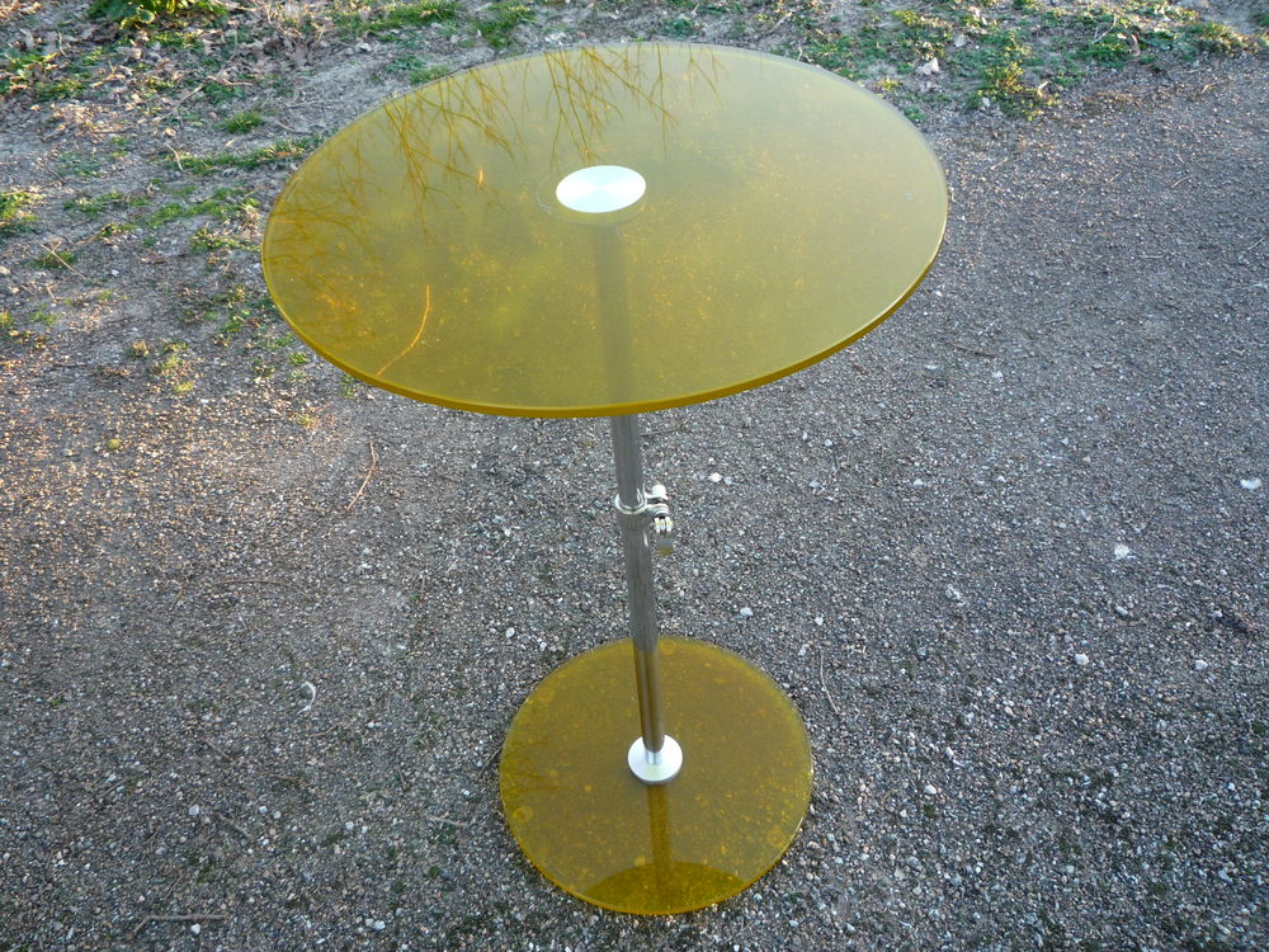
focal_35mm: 30
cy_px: 476
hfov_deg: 60.0
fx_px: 1100
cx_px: 634
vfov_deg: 46.8
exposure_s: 1/40
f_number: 3.3
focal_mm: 5.2
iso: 100
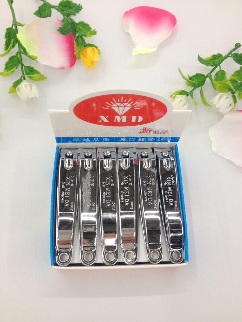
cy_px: 161
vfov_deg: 52.6
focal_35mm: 35
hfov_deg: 40.7
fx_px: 326
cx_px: 121
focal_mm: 4.28
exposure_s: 1/20
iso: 50
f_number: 2.4
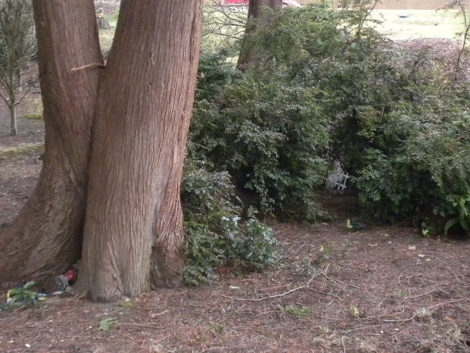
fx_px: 828
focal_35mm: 61
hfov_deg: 31.7
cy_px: 124
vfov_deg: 23.9
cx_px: 230
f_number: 3.5
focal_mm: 6.6
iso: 400
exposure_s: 1/52.1
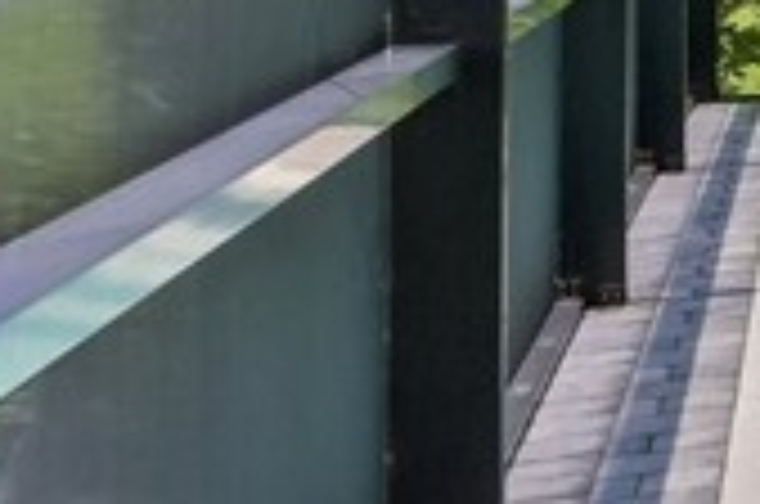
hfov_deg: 11.0
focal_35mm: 90
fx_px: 1896
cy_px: -173
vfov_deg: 14.4
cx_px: 2379
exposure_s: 1/100
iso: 50
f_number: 8
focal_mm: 14
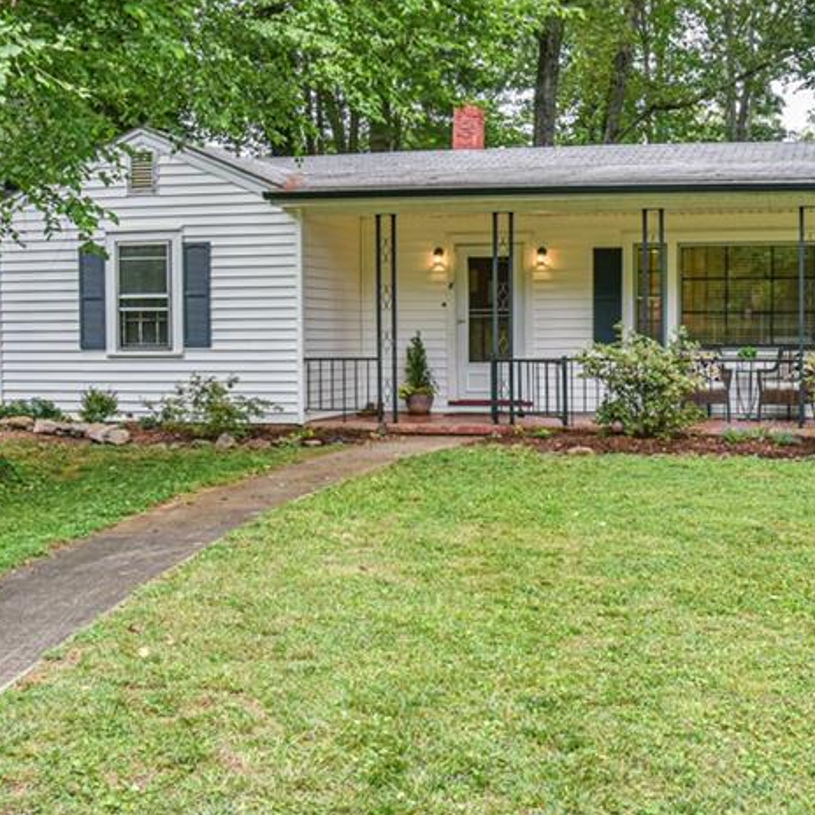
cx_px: 652
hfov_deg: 36.3
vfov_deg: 37.5
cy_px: 447
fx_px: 1199
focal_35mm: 45
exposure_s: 1/200
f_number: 7.1
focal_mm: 24
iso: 800
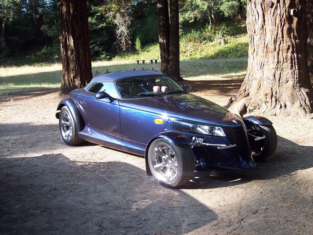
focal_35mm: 39
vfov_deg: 36.8
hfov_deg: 47.9
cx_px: 156
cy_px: 118
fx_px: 353
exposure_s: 1/125
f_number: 3.4
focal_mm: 8
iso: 100
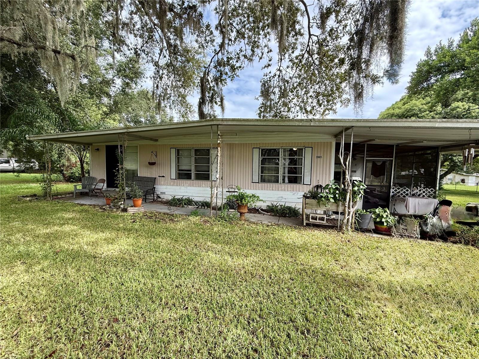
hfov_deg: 102.1
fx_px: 194
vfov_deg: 85.7
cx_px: 240
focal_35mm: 14
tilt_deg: -3.6
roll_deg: -1.0
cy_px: 180
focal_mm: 2.22
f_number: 2.2
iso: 64
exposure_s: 1/405
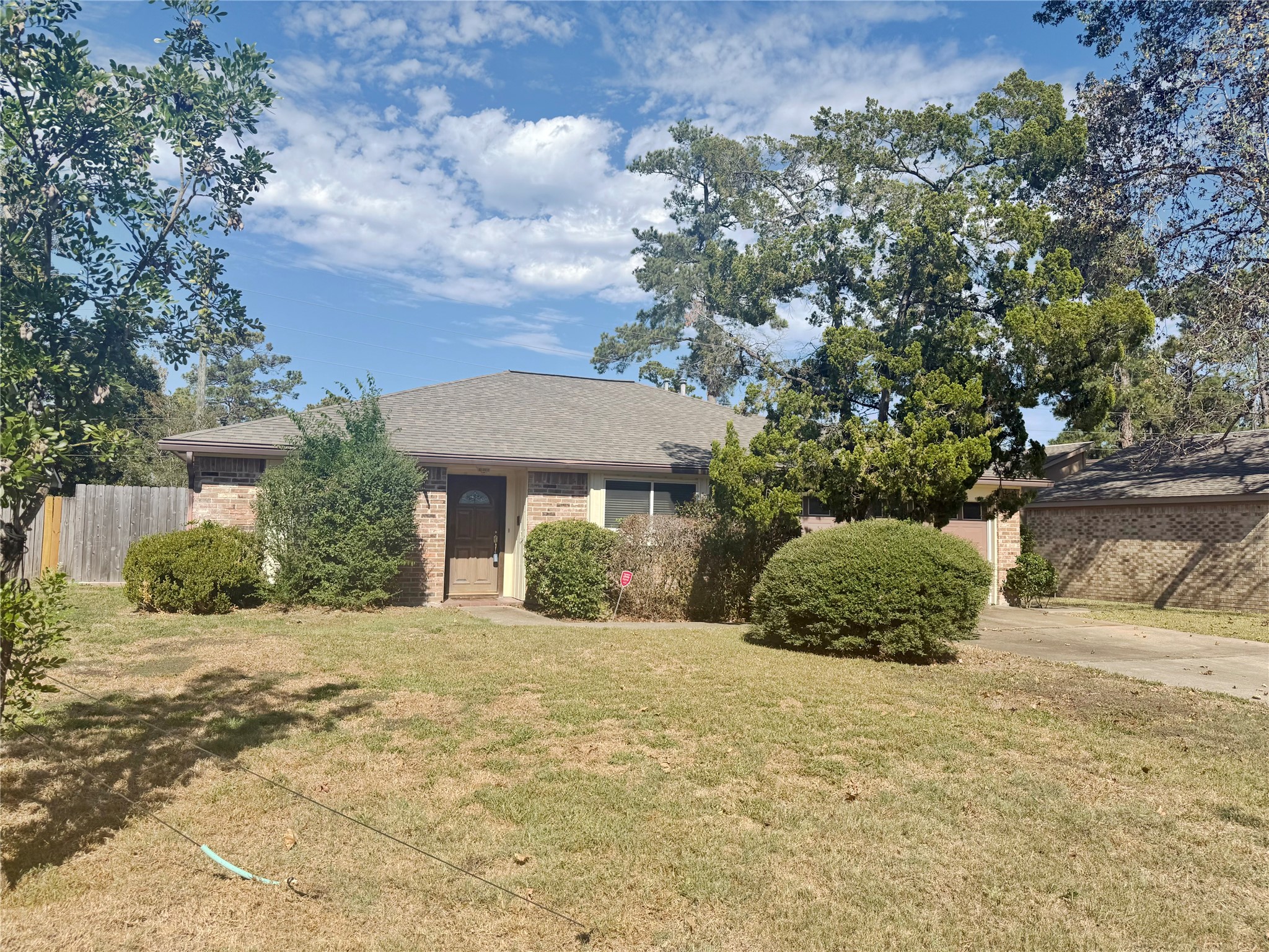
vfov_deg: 56.8
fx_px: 880
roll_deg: +0.1
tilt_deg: +4.3
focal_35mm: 24
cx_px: 634
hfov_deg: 71.6
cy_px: 476
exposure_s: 1/5319
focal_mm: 6.76
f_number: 1.78
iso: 80
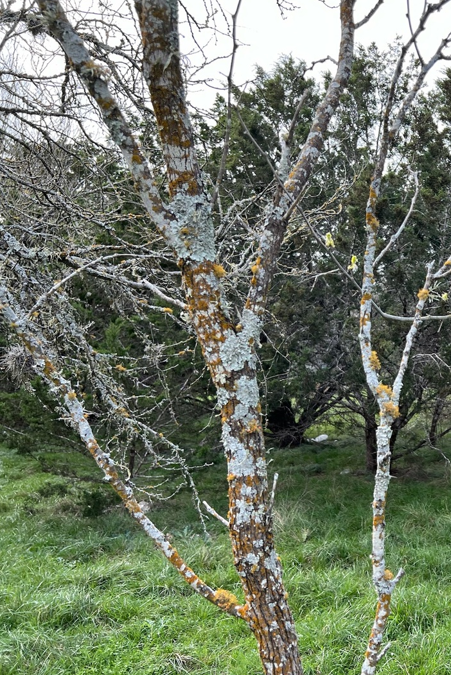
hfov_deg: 33.0
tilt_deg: +1.5
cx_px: 452
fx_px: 695
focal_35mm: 37
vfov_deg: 51.9
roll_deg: +2.8
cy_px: 339
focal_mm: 5.7
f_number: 1.5
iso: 50
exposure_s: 1/654
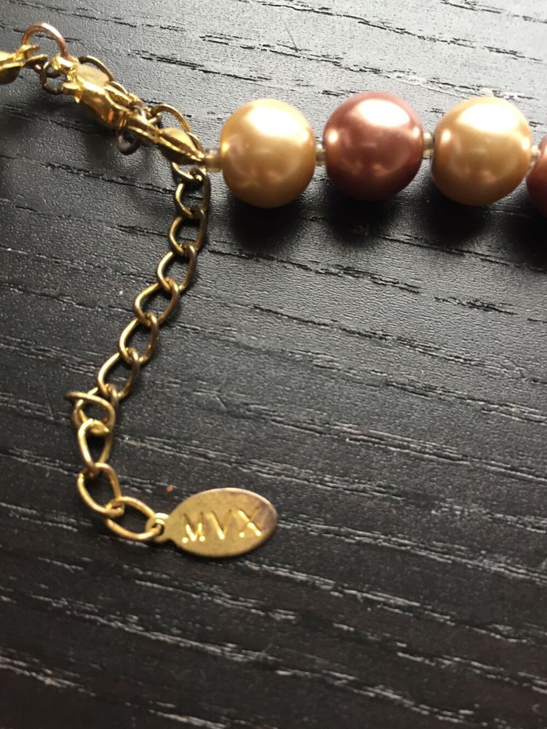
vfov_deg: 61.7
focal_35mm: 29
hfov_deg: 48.2
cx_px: 274
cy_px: 364
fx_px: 611
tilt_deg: -77.7
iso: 100
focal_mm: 4.15
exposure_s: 1/33
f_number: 2.2
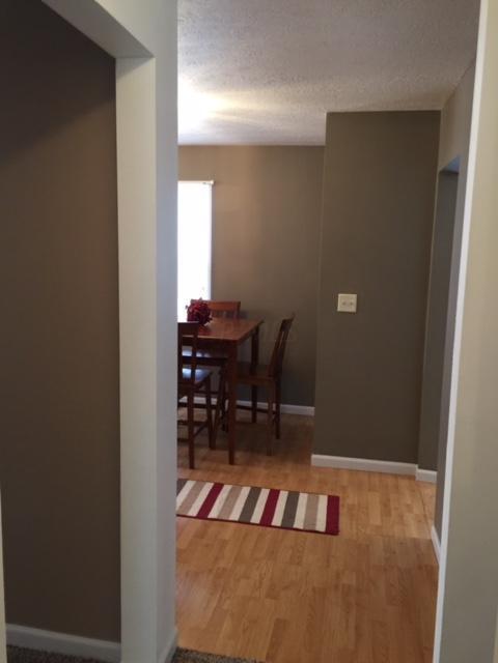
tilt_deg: -7.7
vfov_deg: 61.7
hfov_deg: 48.2
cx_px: 249
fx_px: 556
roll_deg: -1.6
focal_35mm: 29
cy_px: 332
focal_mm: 4.15
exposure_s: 1/15
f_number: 2.2
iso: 100
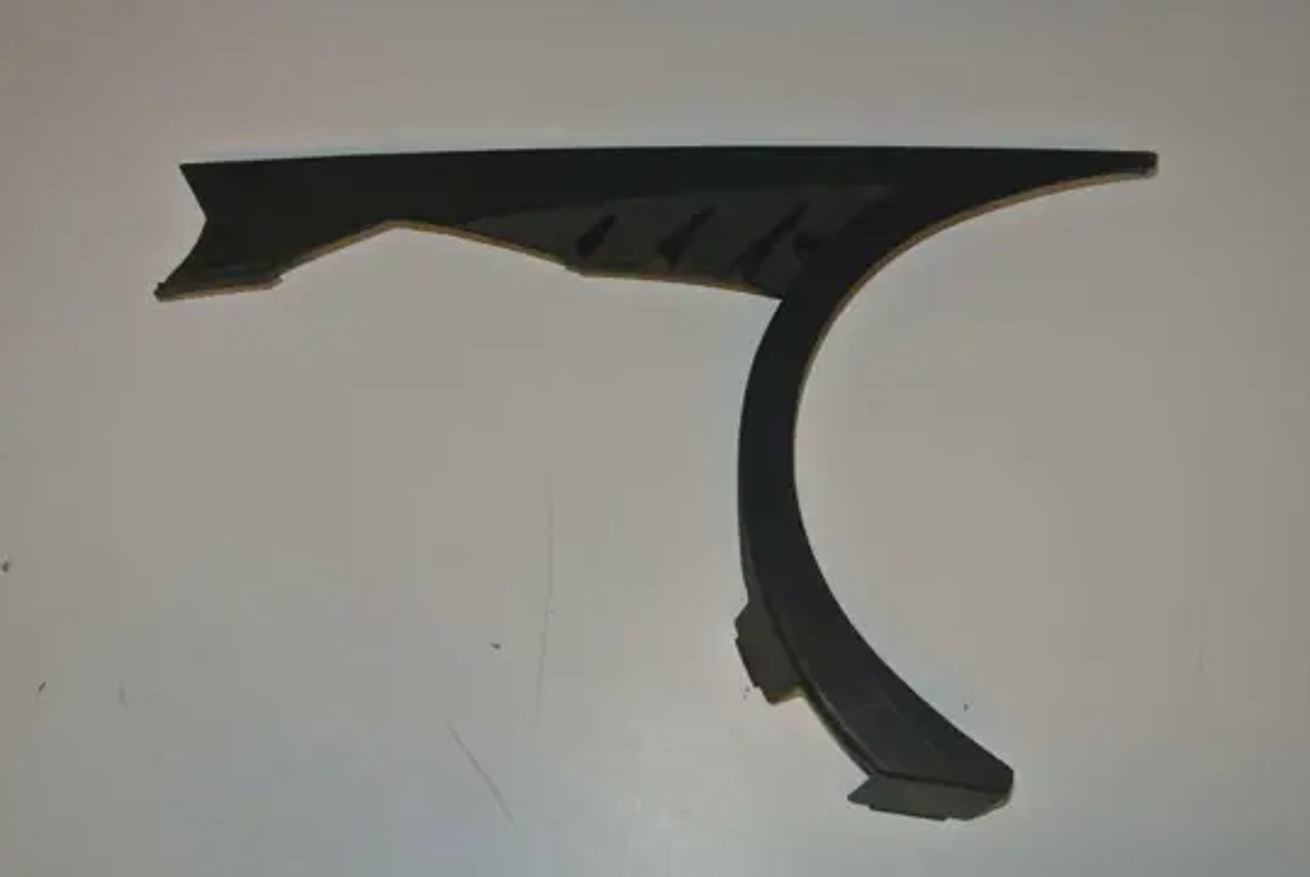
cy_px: 438
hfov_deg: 48.4
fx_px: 1457
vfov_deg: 33.5
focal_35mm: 40
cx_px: 655
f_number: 4.2
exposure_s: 1/60
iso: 200
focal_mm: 15.1
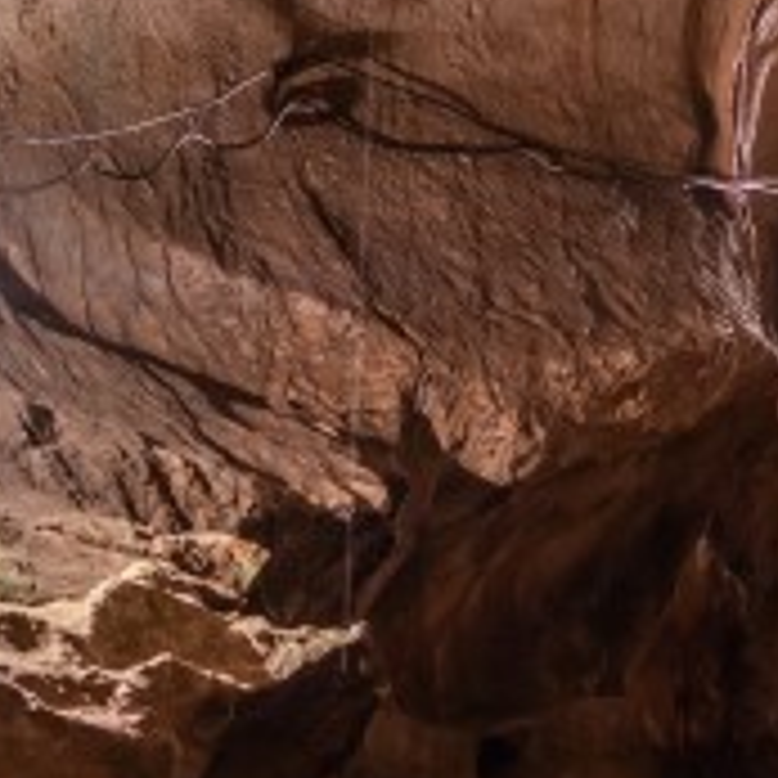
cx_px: 2098
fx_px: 5035
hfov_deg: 7.9
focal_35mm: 198
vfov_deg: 8.8
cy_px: 144
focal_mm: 35
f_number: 2.8
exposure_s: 1/10
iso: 1000
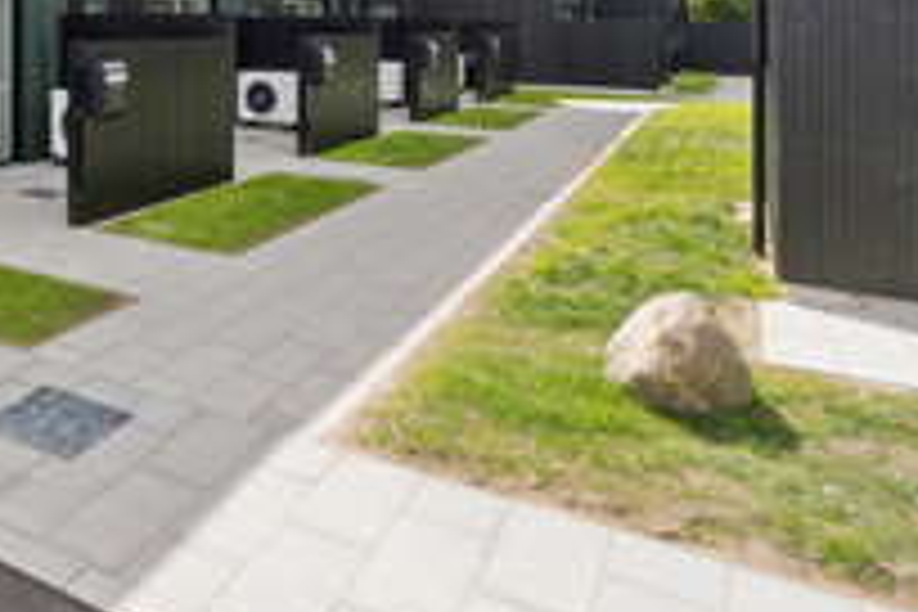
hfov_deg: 46.6
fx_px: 906
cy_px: 4
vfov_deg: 34.1
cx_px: 38
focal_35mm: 36
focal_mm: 11.5
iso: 200
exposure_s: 1/40
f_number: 8
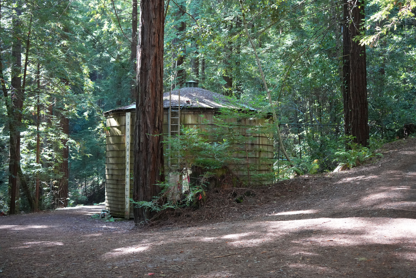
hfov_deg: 38.2
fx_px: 601
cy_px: 139
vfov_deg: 26.0
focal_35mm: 52
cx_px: 208
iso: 5000
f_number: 4.5
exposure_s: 1/160
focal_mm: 52
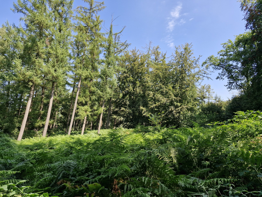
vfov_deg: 58.9
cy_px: 98
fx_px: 174
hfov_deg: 73.9
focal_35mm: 23
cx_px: 131
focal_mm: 5.54
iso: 50
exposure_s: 1/720
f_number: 1.8
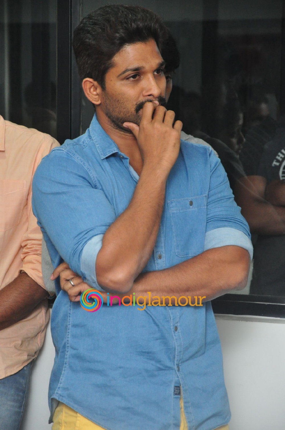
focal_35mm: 158
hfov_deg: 8.7
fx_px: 1876
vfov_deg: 13.1
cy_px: 215
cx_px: 142
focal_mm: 105
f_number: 6.3
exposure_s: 1/125
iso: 1600
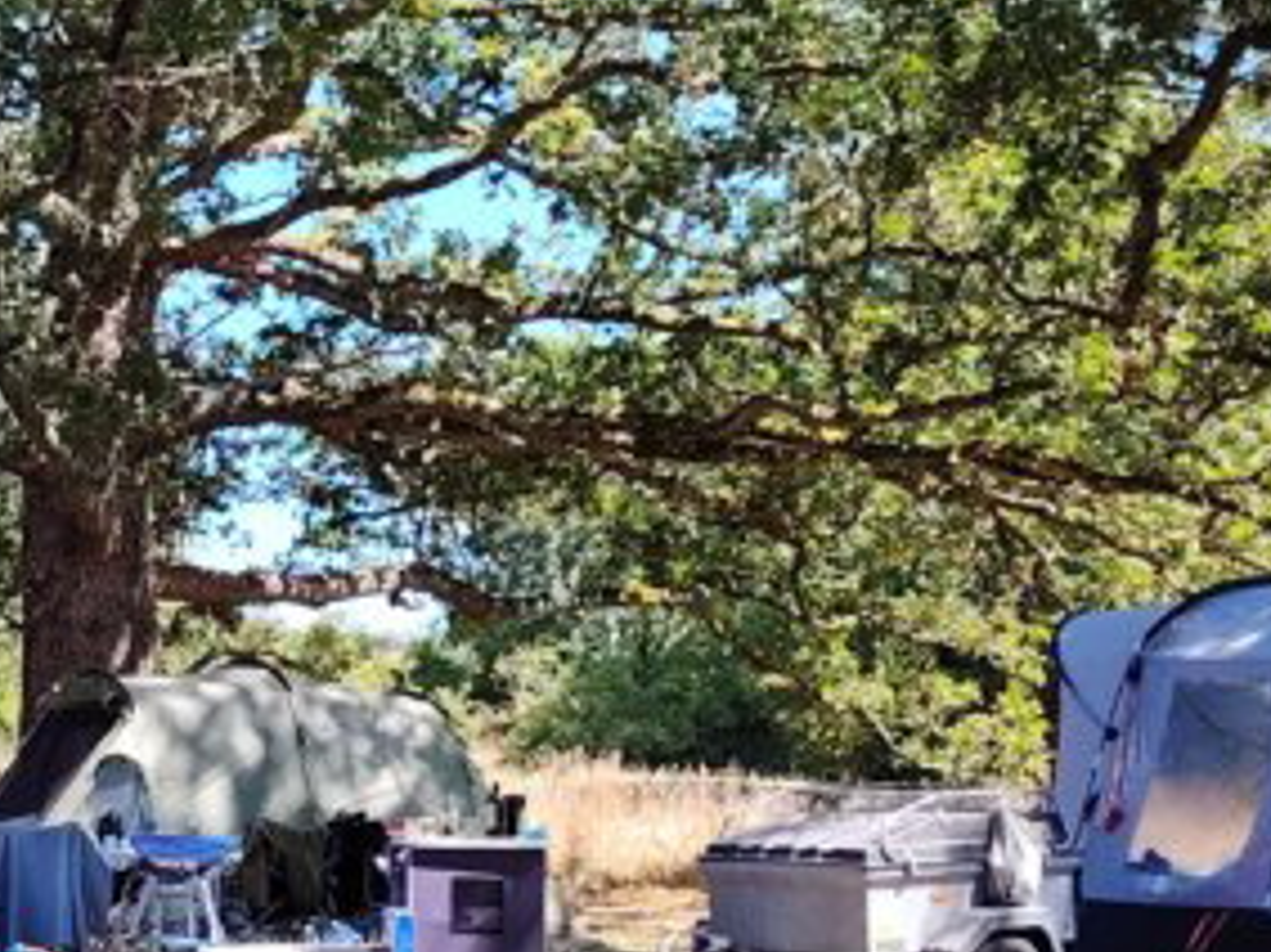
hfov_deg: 19.8
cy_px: 577
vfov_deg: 15.2
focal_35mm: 97
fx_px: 3560
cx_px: 63
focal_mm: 5.25
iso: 100
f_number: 1.75
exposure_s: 1/253
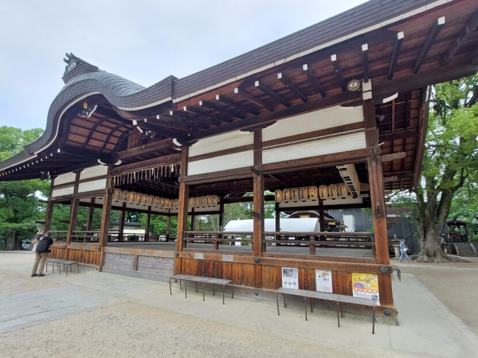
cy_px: 198
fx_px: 221
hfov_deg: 94.5
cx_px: 230
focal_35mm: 16
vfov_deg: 77.9
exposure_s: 1/446
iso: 50
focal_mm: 1.74
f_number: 2.2
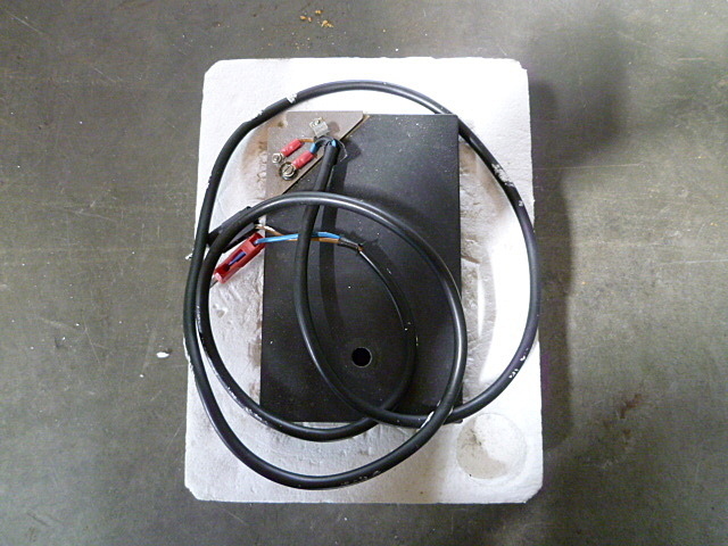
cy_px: 273
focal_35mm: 25
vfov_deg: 54.9
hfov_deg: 69.4
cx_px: 364
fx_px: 526
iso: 400
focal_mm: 4.5
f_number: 2.8
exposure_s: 1/15
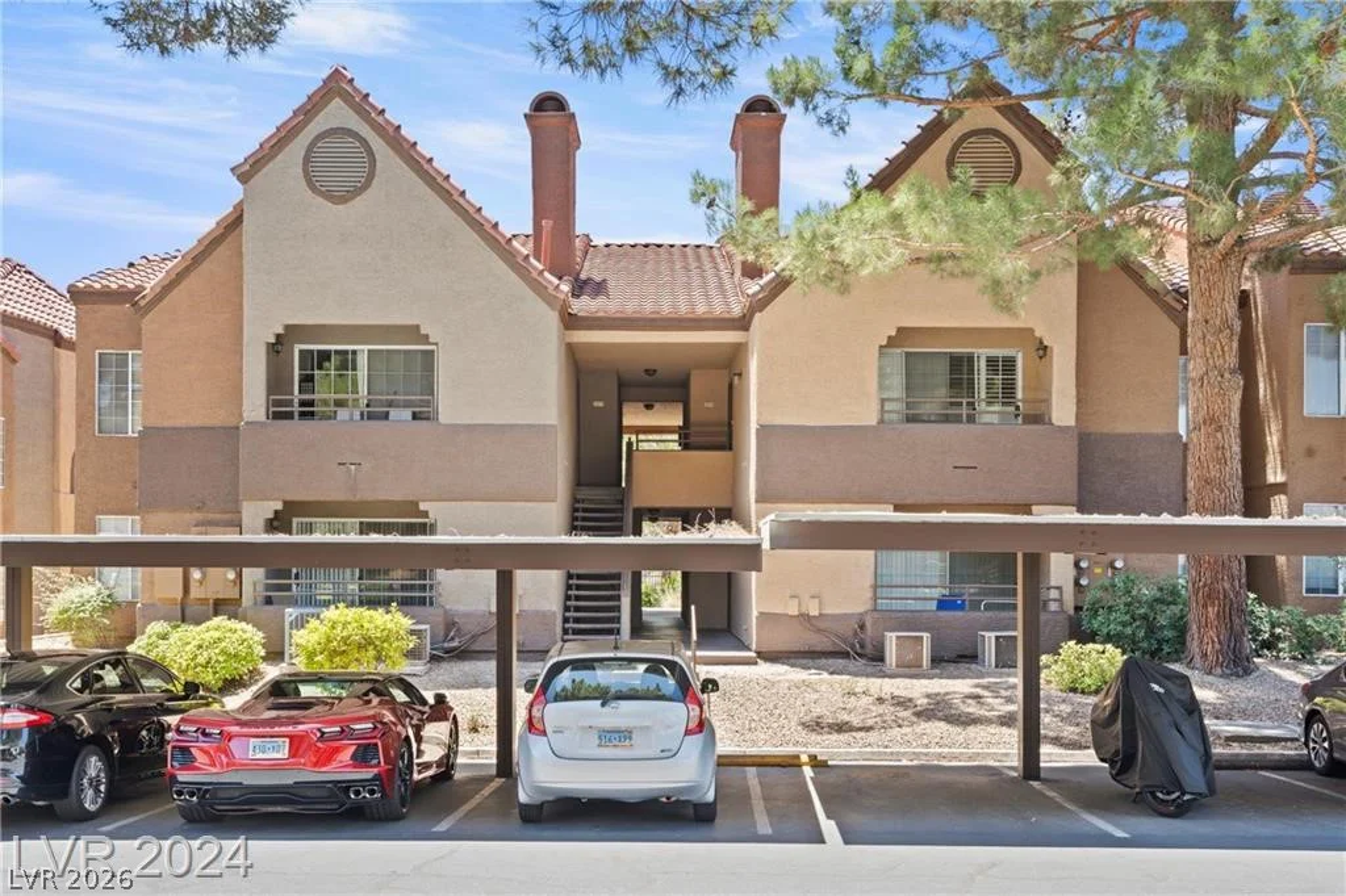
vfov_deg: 37.8
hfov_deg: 54.4
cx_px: 673
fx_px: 1308
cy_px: 448
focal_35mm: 35
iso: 160
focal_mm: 35
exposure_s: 1/10
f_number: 9
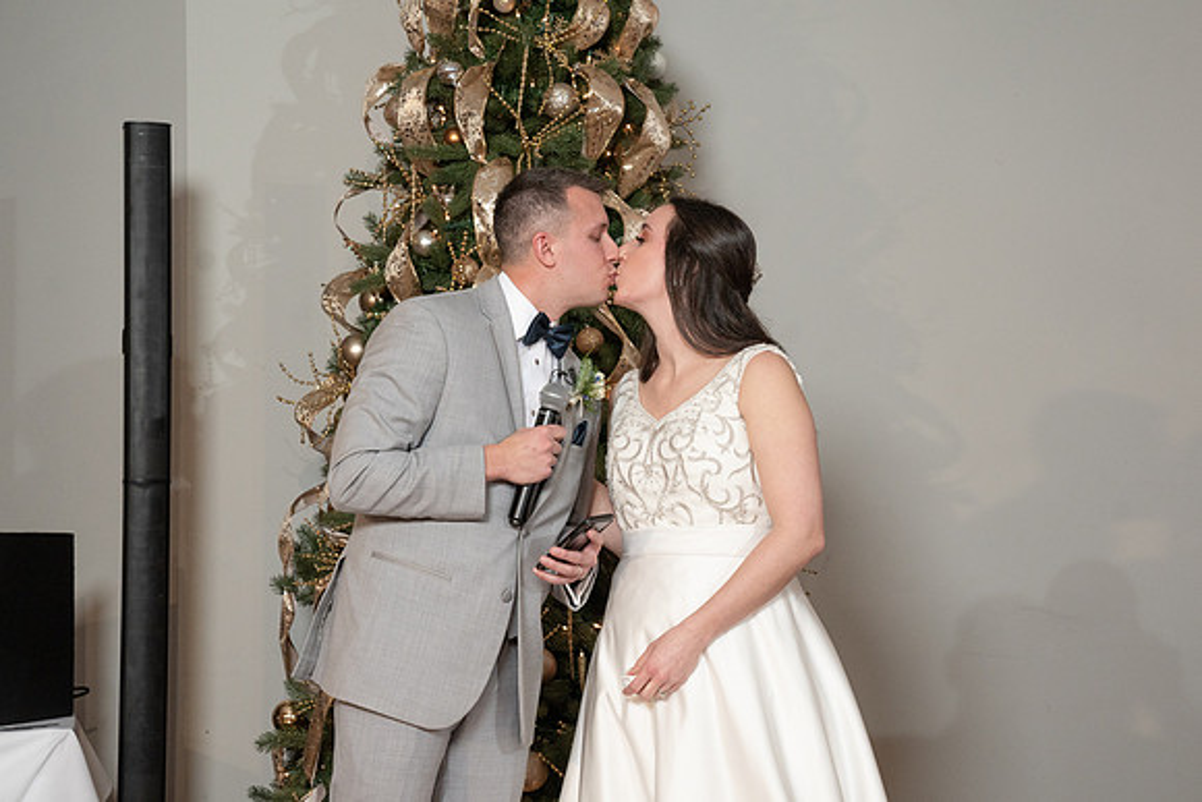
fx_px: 2445
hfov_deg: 27.6
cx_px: 541
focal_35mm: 73
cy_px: 394
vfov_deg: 18.6
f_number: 5.6
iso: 2000
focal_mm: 66
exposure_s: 1/200
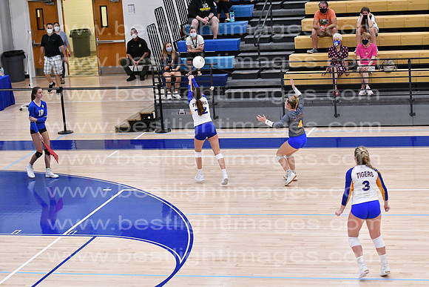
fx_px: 1251
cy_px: 144
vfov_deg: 13.0
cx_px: 214
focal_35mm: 105
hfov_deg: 19.5
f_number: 3.2
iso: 6400
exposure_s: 1/1000
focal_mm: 70
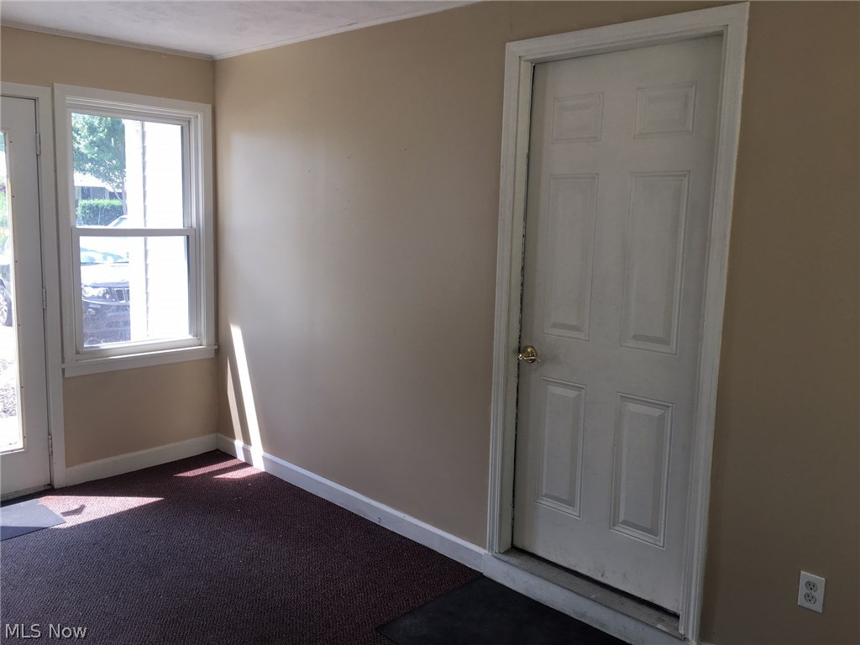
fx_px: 720
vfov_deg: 48.2
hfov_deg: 61.7
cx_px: 430
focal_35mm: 29
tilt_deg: -7.1
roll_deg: -1.0
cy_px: 322
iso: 25
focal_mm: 4.15
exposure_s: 1/120
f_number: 2.2
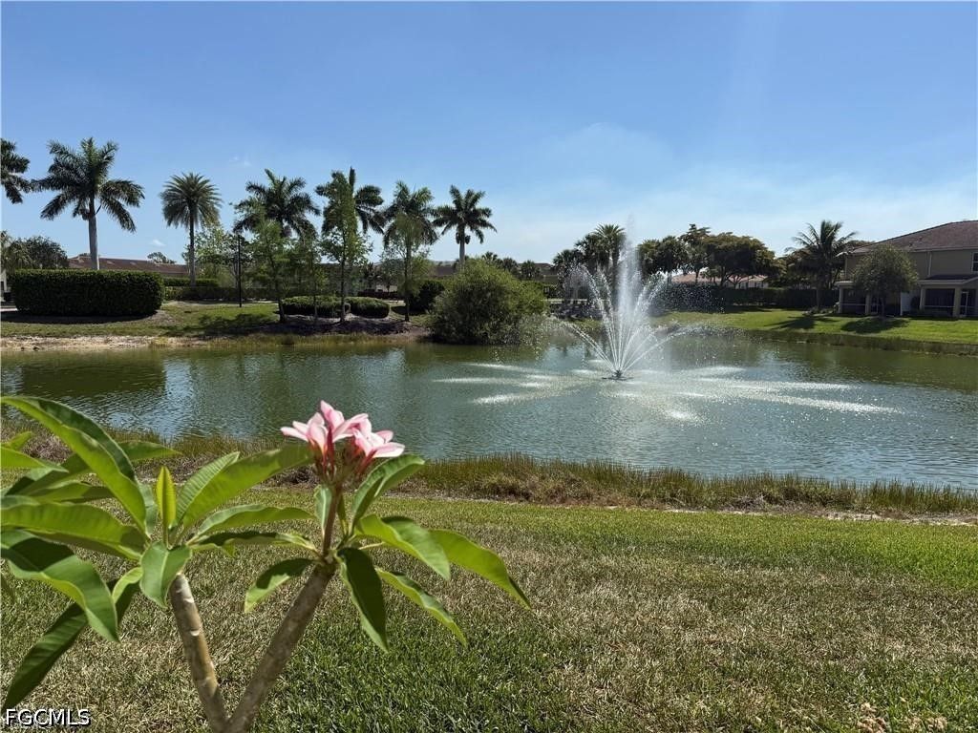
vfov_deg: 56.8
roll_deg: -1.1
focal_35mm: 24
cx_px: 489
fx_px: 678
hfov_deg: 71.6
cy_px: 366
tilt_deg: -5.6
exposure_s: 1/7353
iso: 80
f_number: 1.78
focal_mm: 6.76
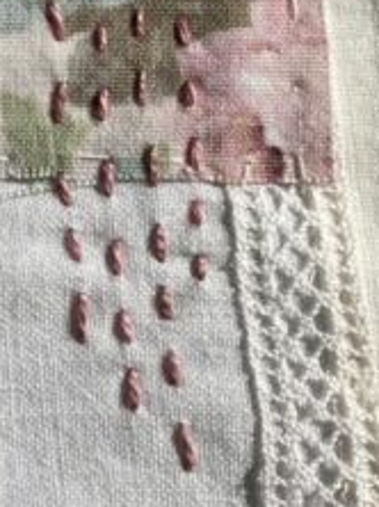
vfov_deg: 16.2
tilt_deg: -76.4
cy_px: 41
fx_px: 1755
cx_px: -484
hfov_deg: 10.8
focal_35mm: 120
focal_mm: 4.25
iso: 50
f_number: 1.8
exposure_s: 1/122
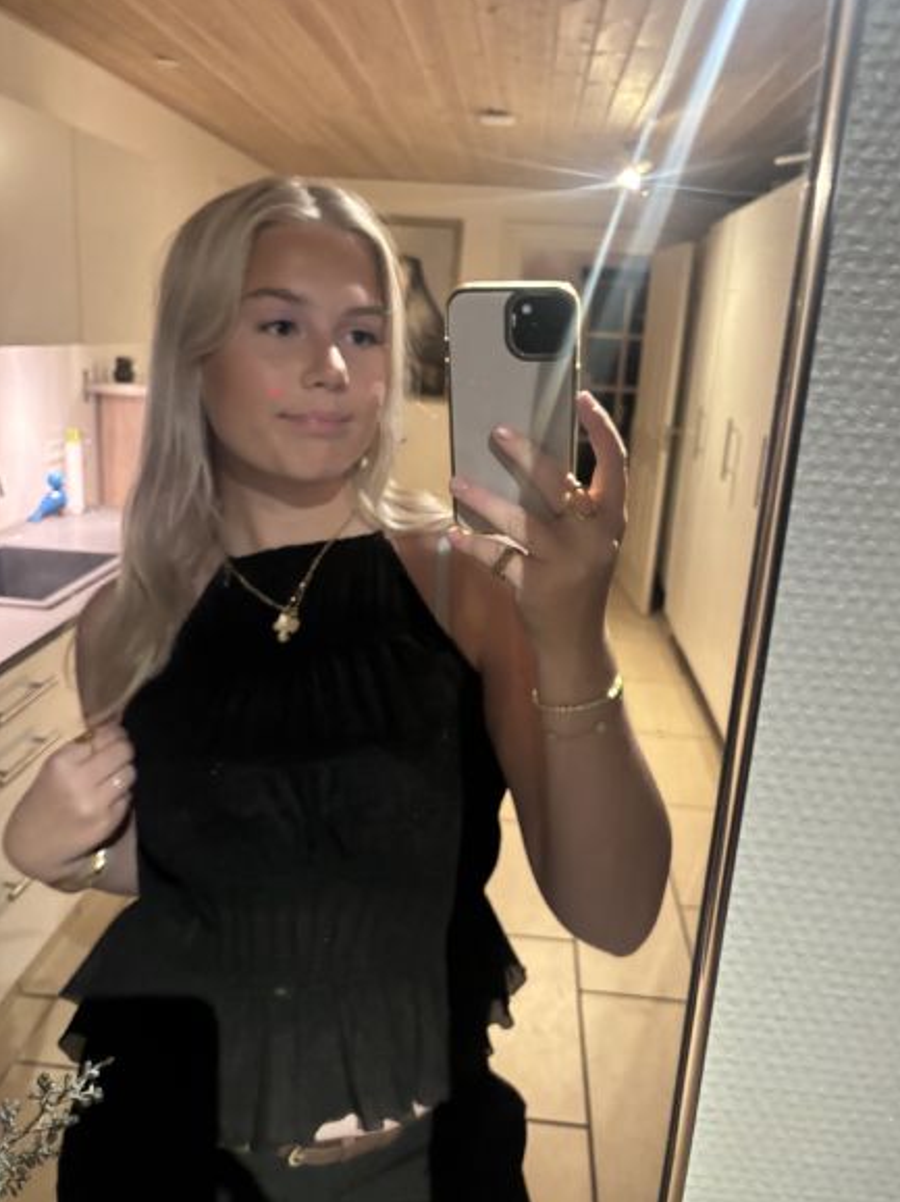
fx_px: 937
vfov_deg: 65.3
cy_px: 580
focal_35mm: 27
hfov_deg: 51.3
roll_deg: -3.8
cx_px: 459
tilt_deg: -14.1
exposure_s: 1/25
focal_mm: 5.96
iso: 800
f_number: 1.6
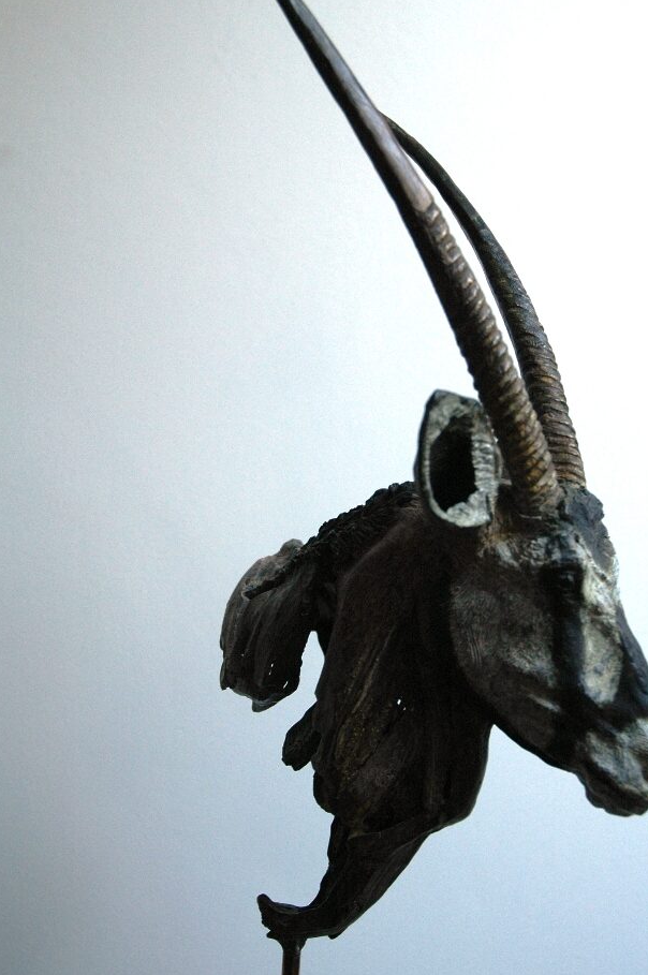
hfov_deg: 25.1
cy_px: 538
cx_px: 393
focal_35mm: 54
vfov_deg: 37.1
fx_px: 1451
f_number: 4
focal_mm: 29
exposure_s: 1/60
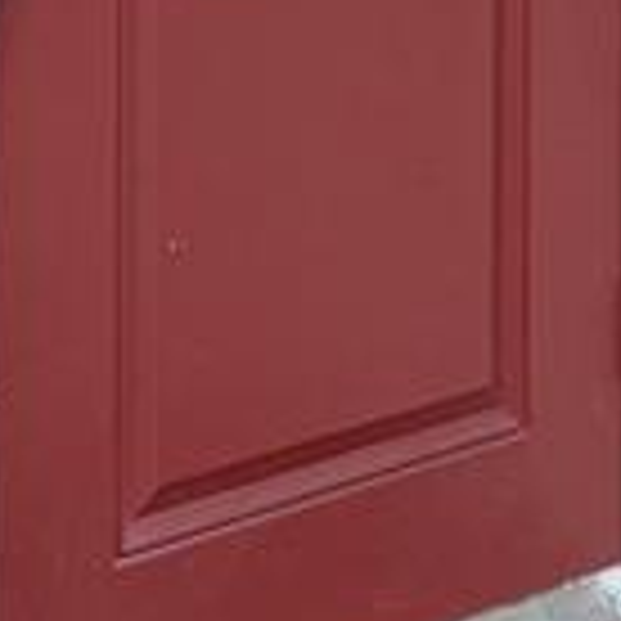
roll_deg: +0.6
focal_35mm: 184
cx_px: 130
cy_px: -598
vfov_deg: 9.0
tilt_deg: -1.0
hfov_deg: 9.5
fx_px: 3735
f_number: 1.78
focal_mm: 6.76
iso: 100
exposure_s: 1/1106
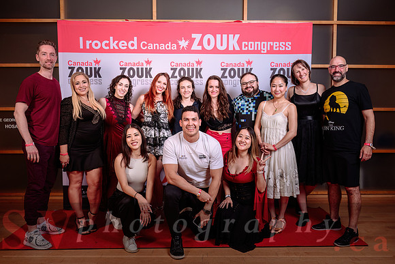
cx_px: 200
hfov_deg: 58.8
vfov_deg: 41.2
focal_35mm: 32
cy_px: 131
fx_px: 351
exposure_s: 1/160
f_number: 5.6
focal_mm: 30
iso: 100
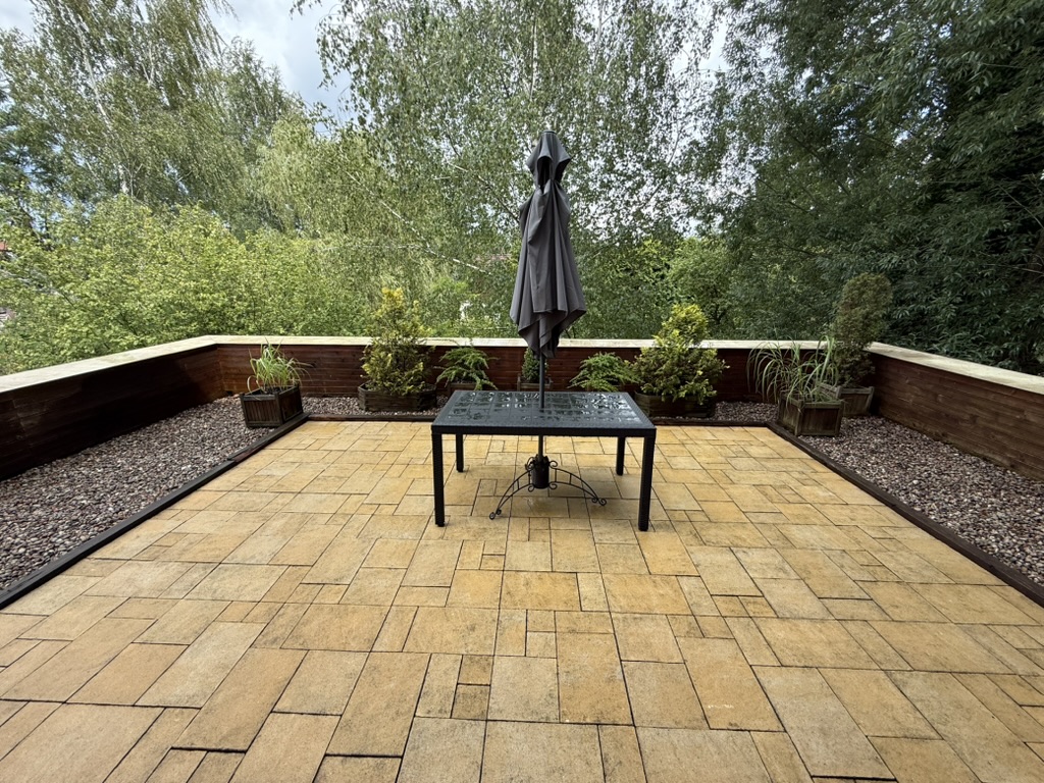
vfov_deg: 85.7
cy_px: 392
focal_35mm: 14
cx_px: 522
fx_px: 422
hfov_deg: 102.1
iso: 50
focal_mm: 2.22
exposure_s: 1/270
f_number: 2.2
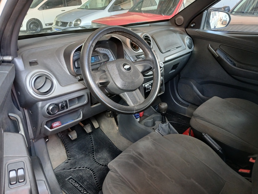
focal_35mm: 26
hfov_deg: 67.3
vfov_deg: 53.1
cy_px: 97
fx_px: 194
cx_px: 129
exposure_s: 1/40
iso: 200
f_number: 1.8
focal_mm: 3.98
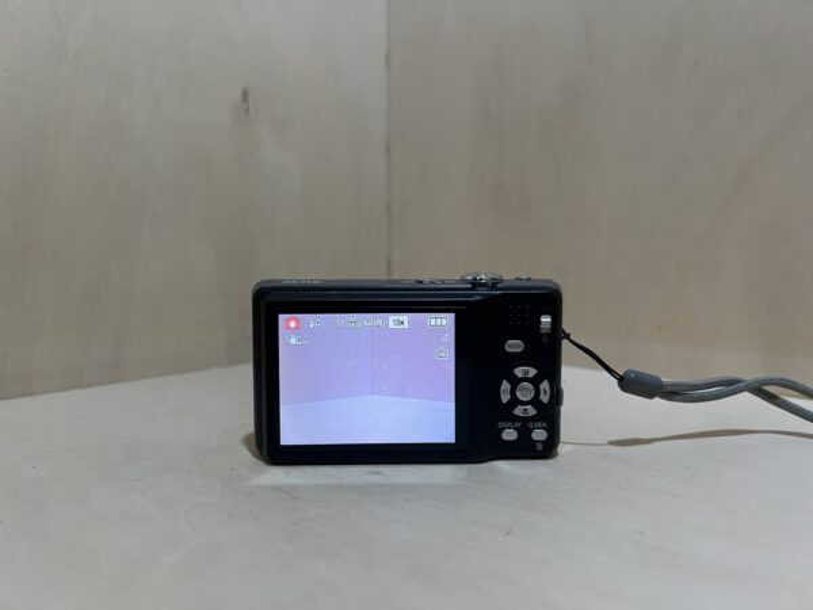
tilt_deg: -4.5
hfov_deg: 67.3
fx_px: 611
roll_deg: +0.0
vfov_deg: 53.1
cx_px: 406
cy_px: 305
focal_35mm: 26
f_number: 1.5
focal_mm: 5.7
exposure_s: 1/83
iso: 125
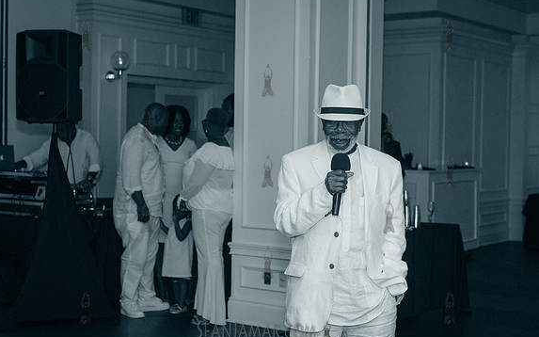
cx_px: 267
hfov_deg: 32.0
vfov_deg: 20.3
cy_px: 171
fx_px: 940
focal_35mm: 64
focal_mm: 62
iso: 2500
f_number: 4.5
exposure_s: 1/640
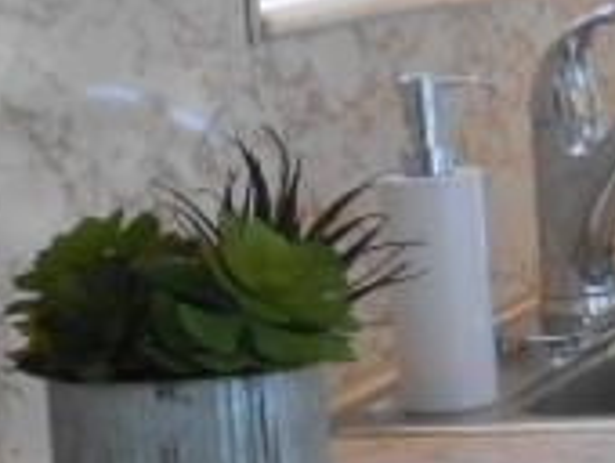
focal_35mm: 184
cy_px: 304
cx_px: 724
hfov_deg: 10.6
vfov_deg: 8.1
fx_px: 3274
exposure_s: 1/30
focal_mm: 8.8
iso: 250
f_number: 4.8
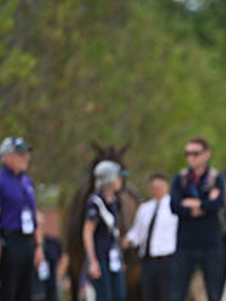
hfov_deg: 1.5
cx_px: 468
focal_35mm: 1000
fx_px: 8694
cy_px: 293
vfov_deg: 2.0
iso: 560
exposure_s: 1/1600
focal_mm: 310
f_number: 5.6
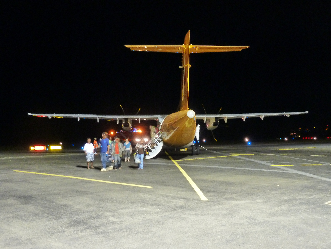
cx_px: 166
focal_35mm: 37
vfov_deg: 38.7
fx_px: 354
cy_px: 124
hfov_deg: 50.1
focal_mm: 6.1
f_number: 3.6
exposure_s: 1/2
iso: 800
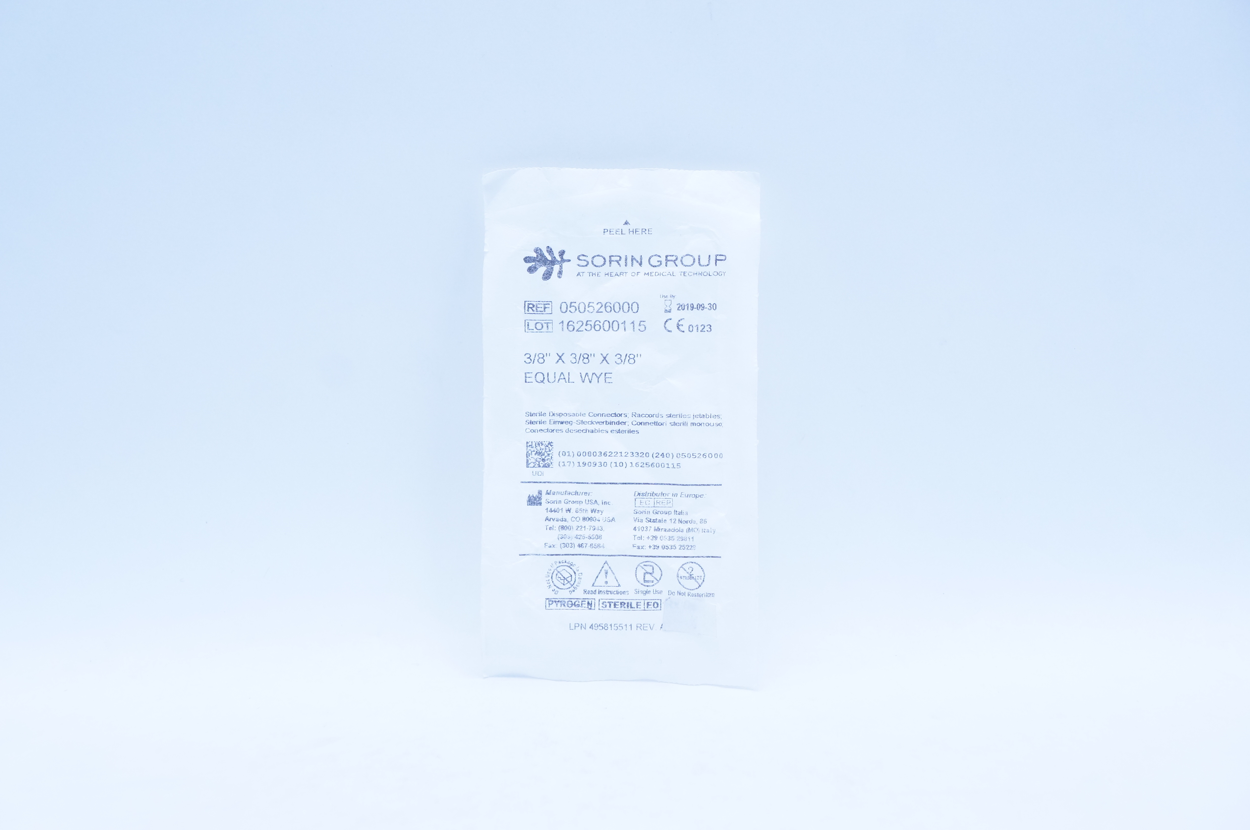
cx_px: 625
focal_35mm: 63
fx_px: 2185
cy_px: 415
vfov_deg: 21.5
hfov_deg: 31.9
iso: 800
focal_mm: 42
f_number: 5.6
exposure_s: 1/160
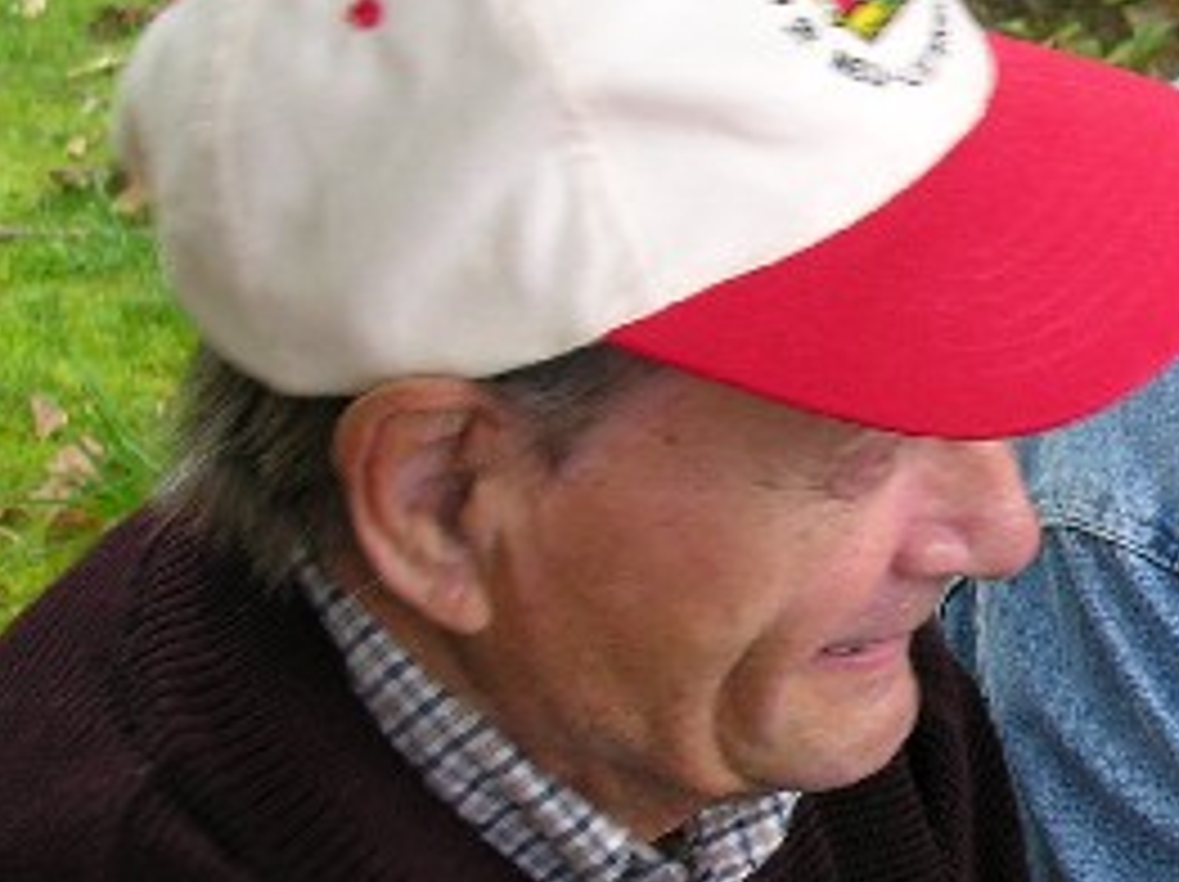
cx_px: 1508
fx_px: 3641
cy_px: 436
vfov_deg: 13.8
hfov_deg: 17.3
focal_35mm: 107
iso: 50
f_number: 2.8
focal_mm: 8.9
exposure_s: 1/36.2
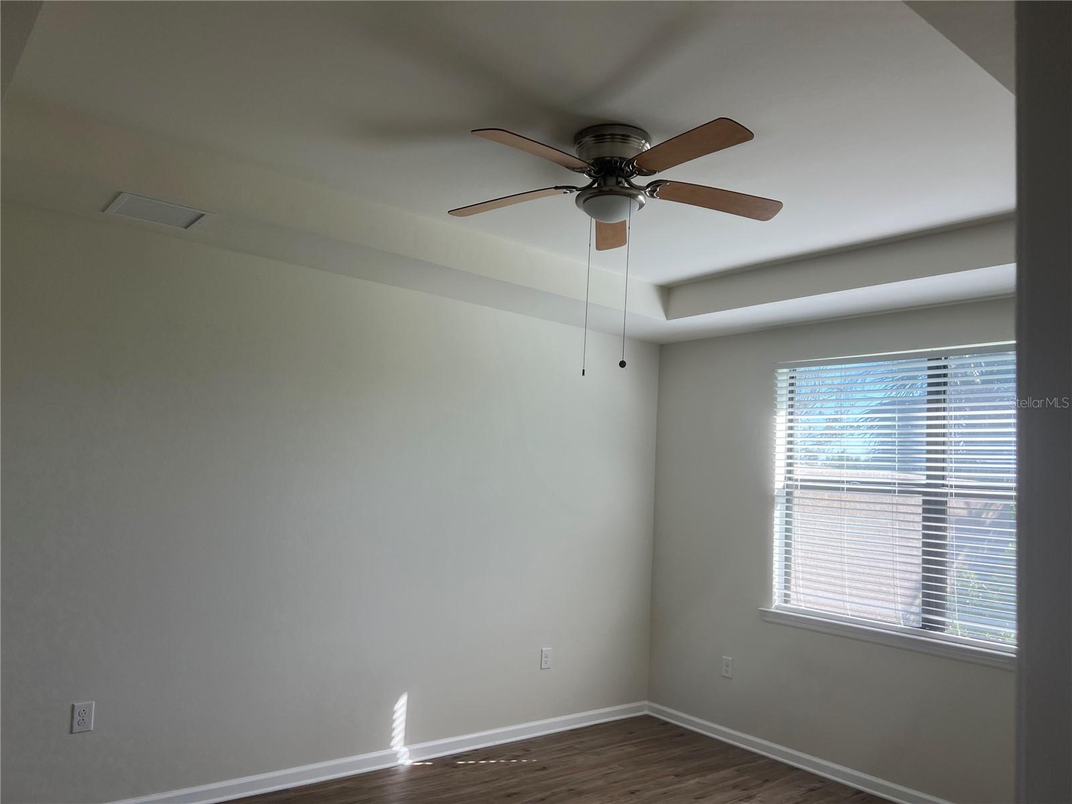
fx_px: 805
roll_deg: -3.4
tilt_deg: +4.8
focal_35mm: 26
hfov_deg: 67.3
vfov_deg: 53.1
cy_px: 402
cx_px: 536
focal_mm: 5.7
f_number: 1.5
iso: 50
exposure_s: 1/297
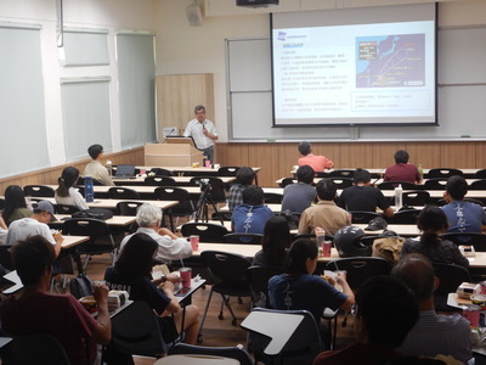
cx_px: 243
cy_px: 182
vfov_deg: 26.1
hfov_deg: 34.3
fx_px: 786
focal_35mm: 56
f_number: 4.4
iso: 400
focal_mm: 10.1
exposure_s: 1/30
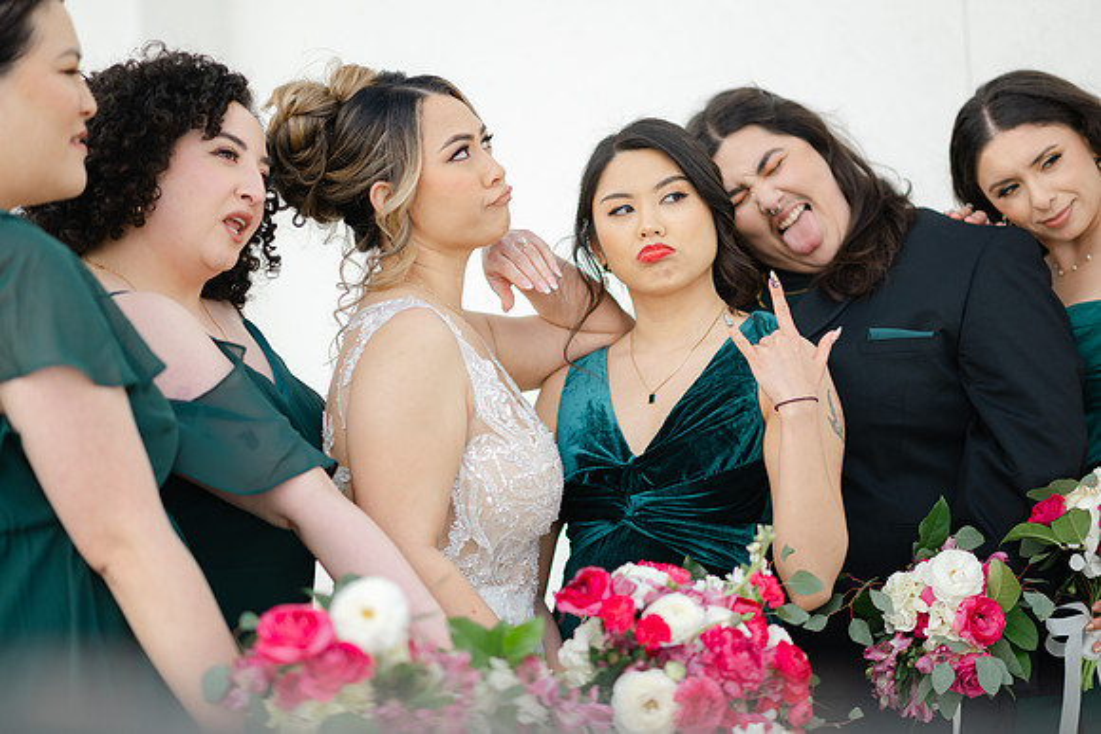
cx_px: 550
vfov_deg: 16.1
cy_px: 367
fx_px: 2600
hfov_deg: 23.9
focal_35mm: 85
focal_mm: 85
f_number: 1.8
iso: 80
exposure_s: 1/3200
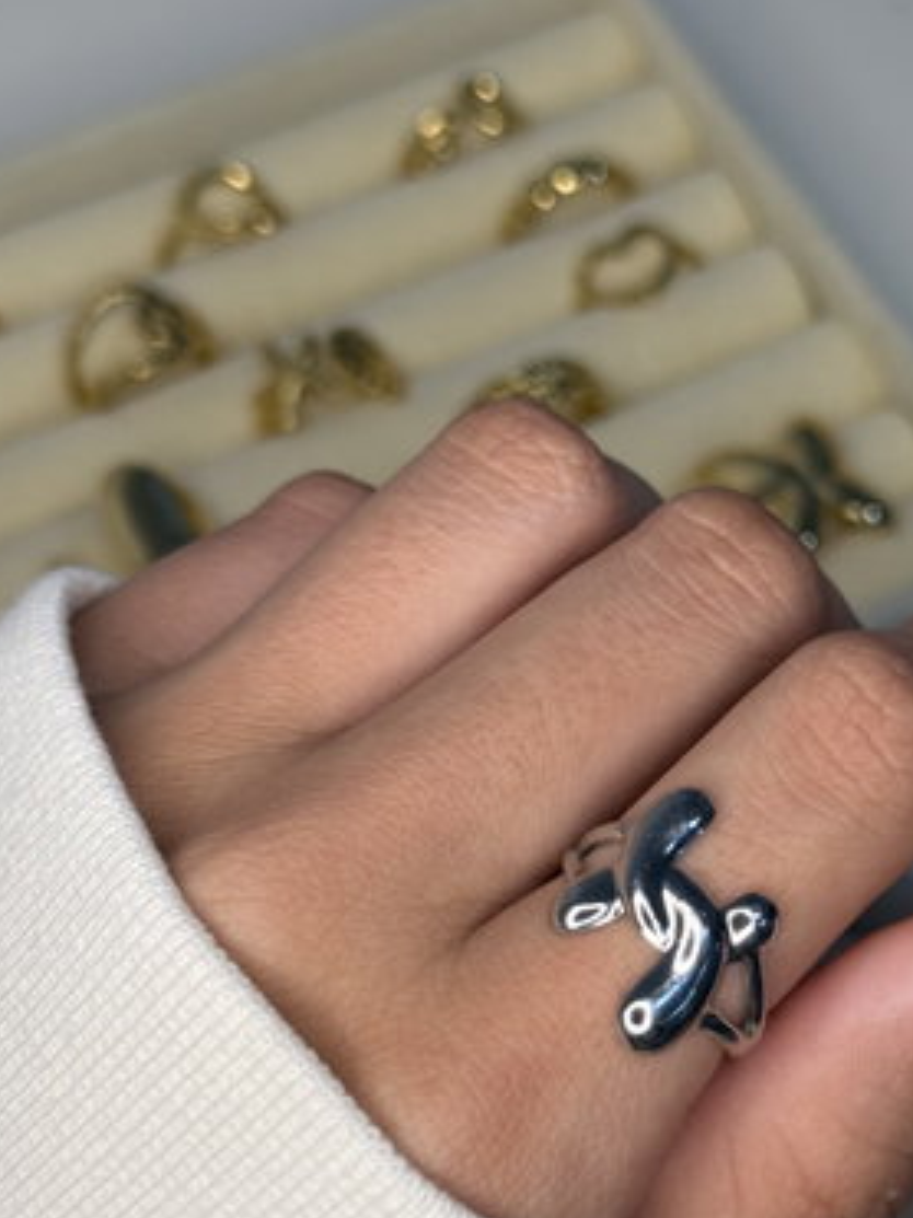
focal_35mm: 69
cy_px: 737
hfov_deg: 21.2
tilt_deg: -56.9
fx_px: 2428
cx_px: 581
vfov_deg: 28.1
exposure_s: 1/98
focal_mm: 6.76
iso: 80
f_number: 1.78
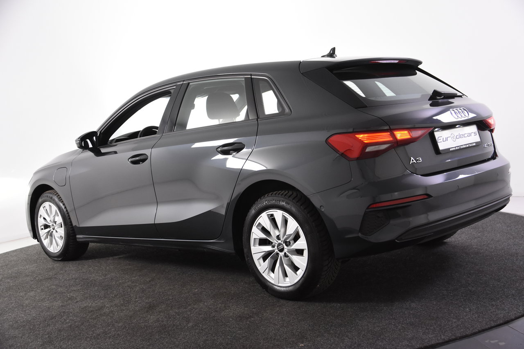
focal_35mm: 42
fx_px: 611
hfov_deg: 46.4
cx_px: 262
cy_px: 174
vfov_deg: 31.9
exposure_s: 1/80
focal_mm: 28
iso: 1600
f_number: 4.5
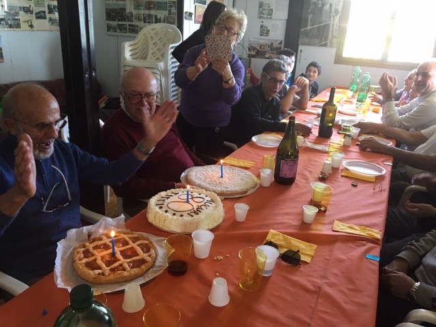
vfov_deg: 48.2
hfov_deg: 61.7
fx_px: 365
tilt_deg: -20.0
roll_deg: -3.7
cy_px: 164
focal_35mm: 29
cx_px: 218
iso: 100
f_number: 2.2
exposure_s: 1/33
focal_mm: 4.15
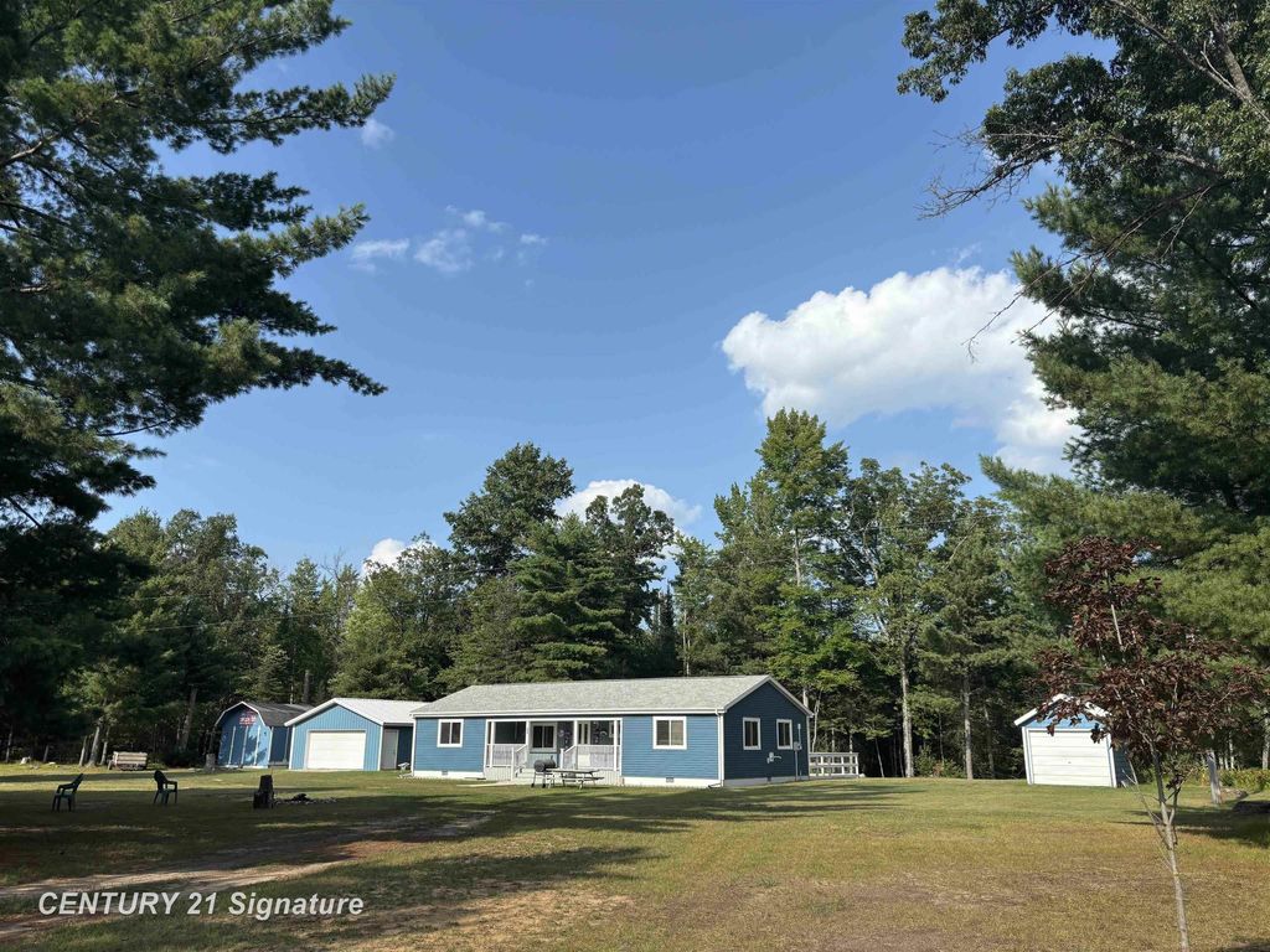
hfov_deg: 67.3
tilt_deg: +16.9
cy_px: 476
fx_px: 954
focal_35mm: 26
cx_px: 635
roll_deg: -0.1
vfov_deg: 53.1
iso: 50
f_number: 1.6
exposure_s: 1/2710
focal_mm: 5.96
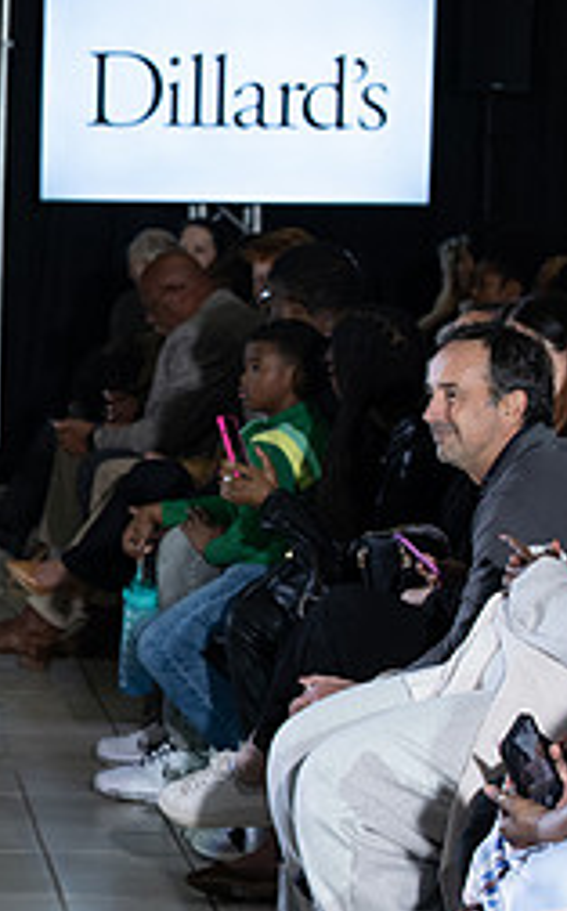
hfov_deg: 6.8
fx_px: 4659
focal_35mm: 188
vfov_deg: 11.1
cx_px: -469
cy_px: 631
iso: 1250
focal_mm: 80
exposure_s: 1/160
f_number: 5
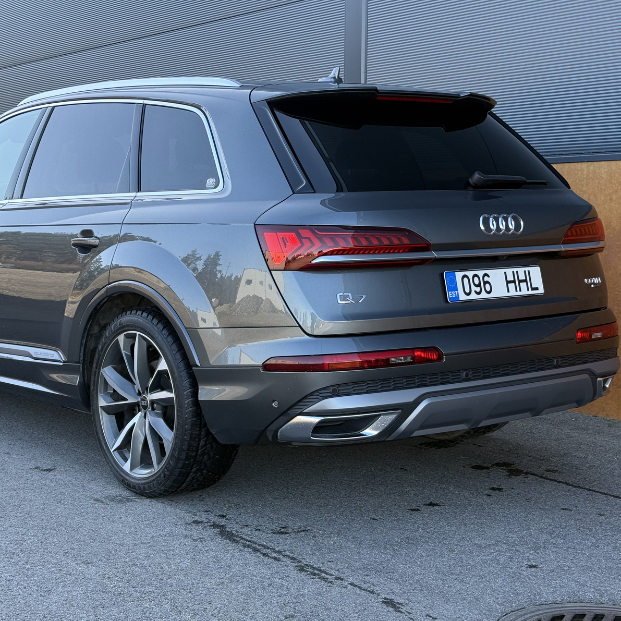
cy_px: 310
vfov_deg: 30.0
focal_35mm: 57
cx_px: 226
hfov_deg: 29.9
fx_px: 1157
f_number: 1.78
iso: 80
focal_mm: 6.76
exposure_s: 1/596
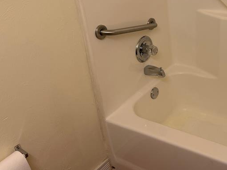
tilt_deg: -23.7
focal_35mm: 48
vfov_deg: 29.8
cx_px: 185
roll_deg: +3.7
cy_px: 46
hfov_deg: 38.0
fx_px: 315
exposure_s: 1/120
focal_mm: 6.76
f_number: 1.78
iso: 100
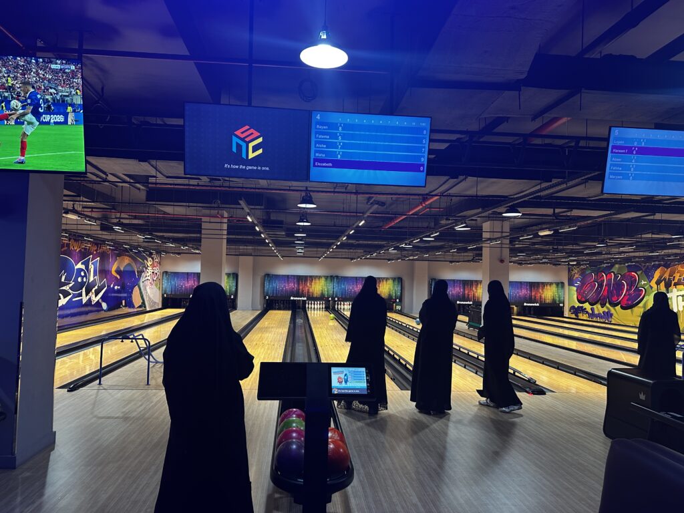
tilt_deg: +2.4
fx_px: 474
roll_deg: -1.1
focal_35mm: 24
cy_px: 256
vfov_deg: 56.8
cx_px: 342
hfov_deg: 71.6
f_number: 1.78
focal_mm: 6.86
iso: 200
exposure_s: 1/50
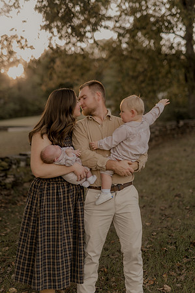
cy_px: 146
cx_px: 98
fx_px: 407
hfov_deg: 26.9
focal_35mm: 50
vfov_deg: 39.6
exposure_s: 1/400
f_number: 1.8
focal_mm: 50
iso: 160
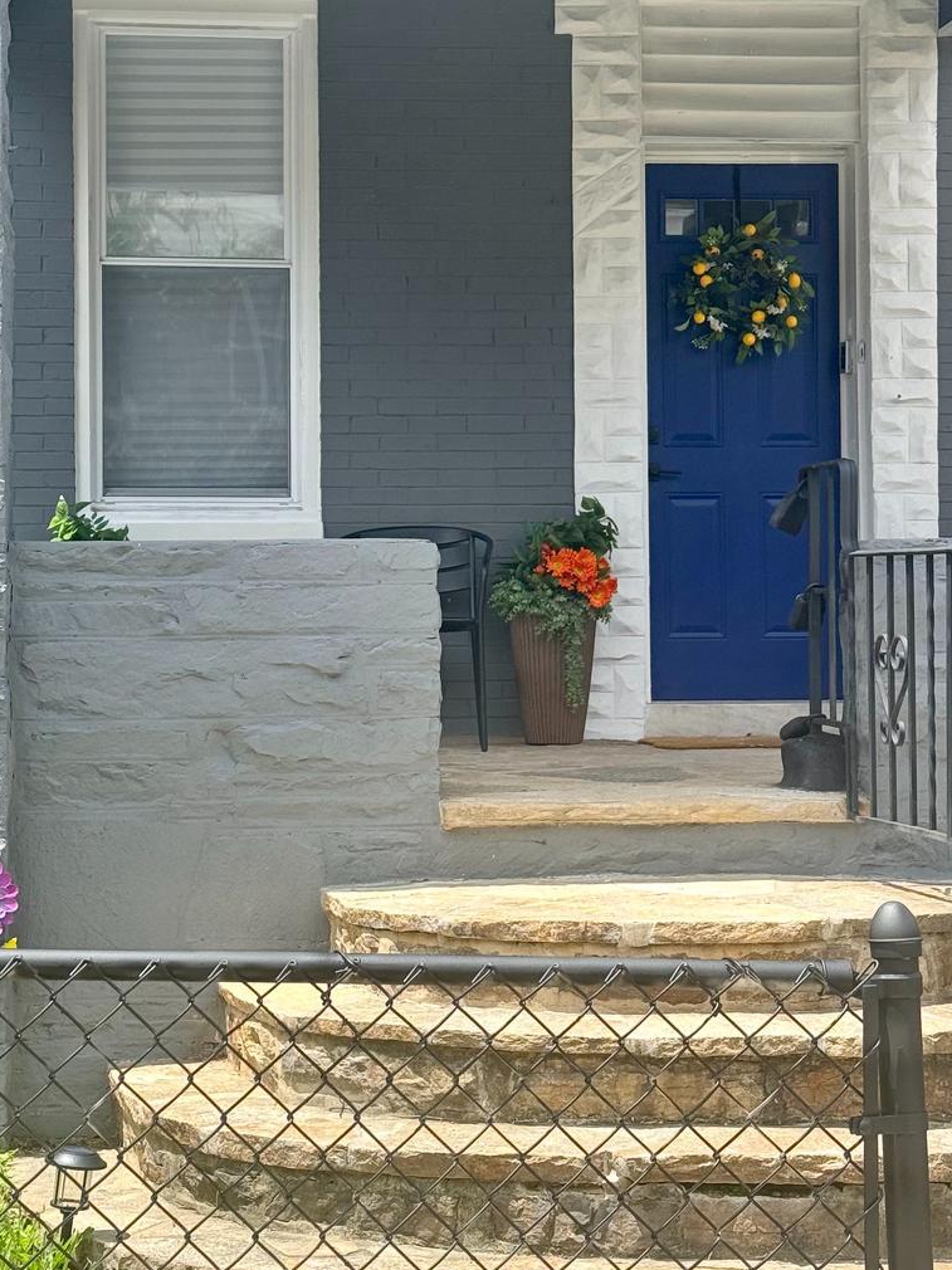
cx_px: 358
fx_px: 2678
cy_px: 562
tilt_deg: +2.5
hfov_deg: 20.1
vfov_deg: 26.7
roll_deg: +1.8
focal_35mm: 73
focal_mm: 6.76
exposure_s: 1/1923
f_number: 1.78
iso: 64
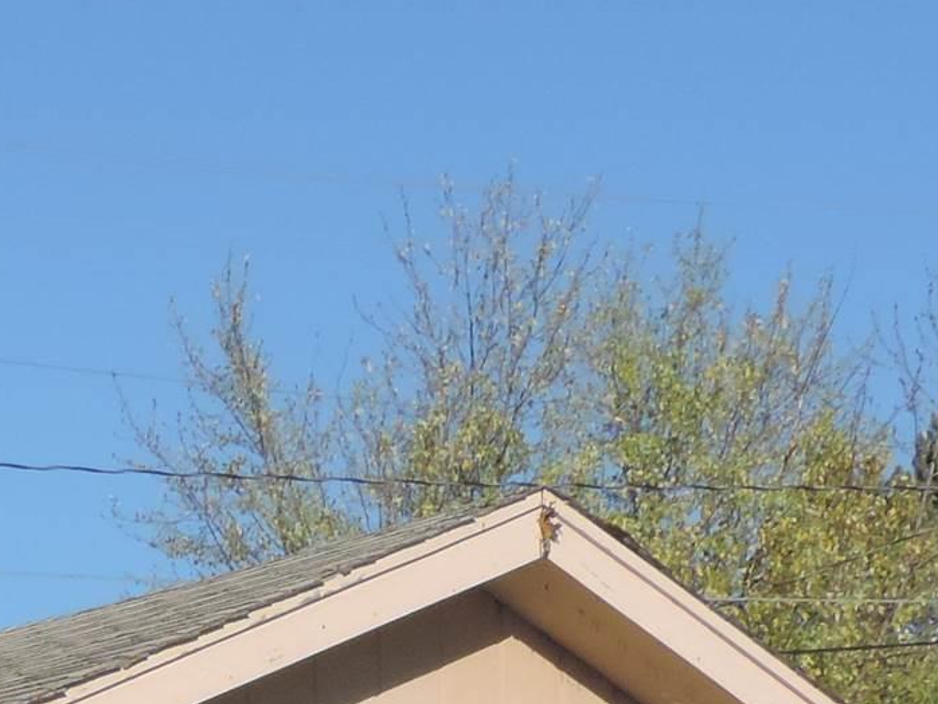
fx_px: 4771
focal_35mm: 176
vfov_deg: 8.1
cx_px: -124
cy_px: 1291
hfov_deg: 11.1
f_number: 3.3
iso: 125
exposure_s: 1/1600
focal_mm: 7.1
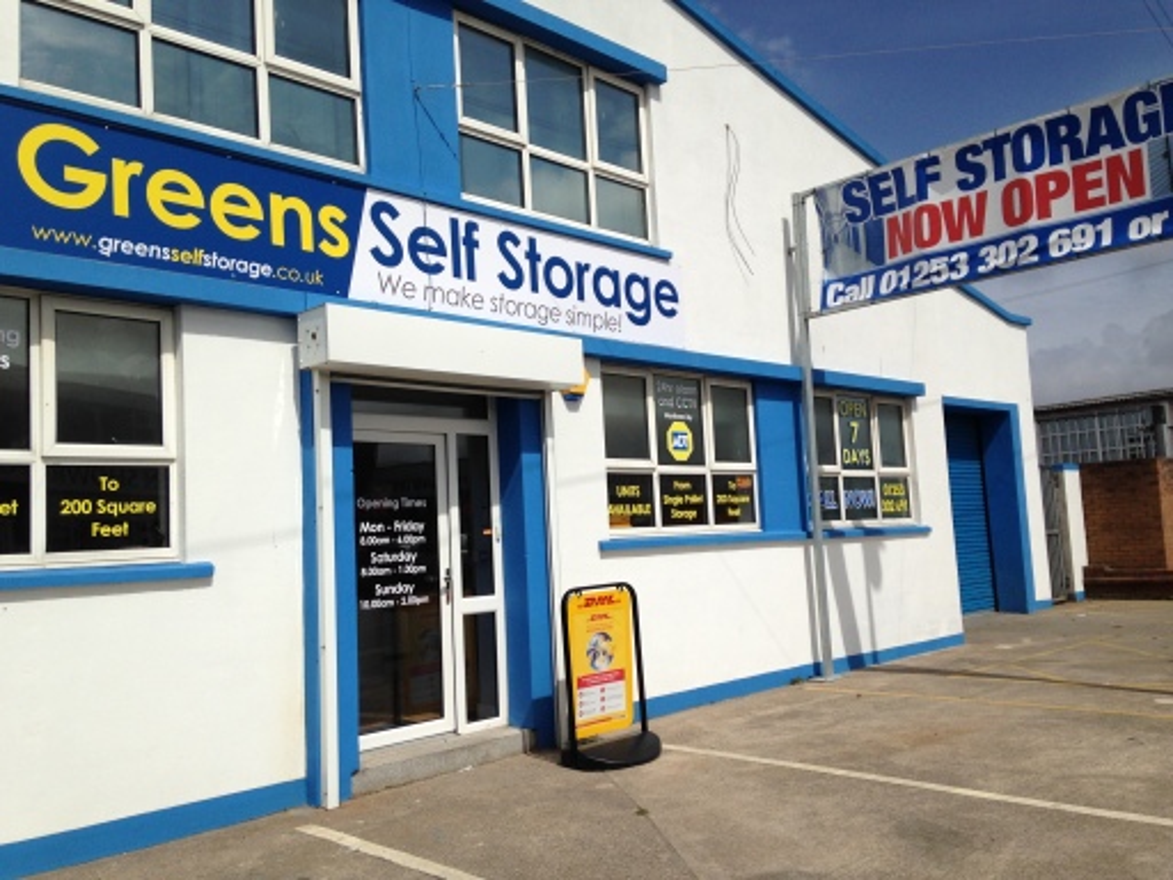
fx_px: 1118
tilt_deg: +5.6
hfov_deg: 55.4
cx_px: 586
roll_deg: +3.1
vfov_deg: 42.9
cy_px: 440
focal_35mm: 33
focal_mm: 4.12
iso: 50
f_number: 2.4
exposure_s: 1/4525
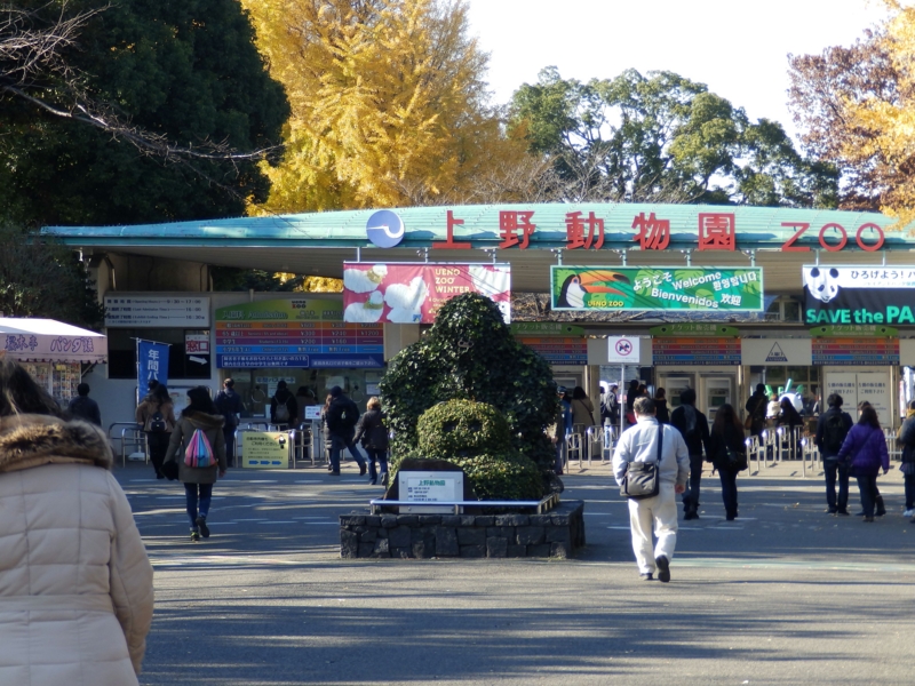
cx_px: 458
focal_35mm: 130
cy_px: 343
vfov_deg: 11.4
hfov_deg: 15.2
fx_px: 3436
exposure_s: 1/125
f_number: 5
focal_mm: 23.3
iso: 80
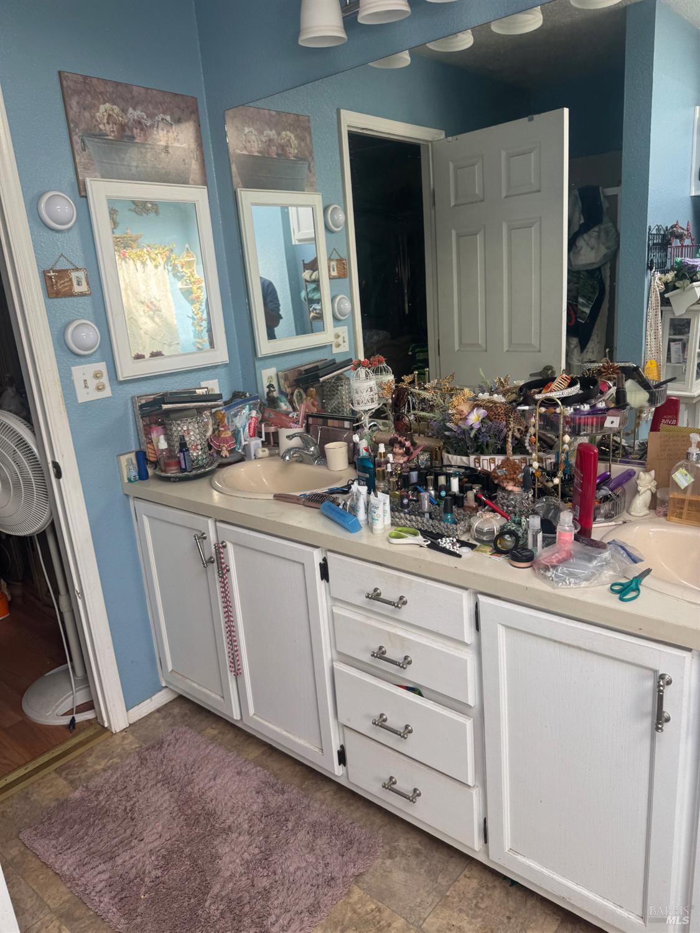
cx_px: 350
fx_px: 647
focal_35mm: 24
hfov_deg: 56.8
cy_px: 466
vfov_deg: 71.6
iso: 64
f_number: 1.78
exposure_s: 1/162
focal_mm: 6.76
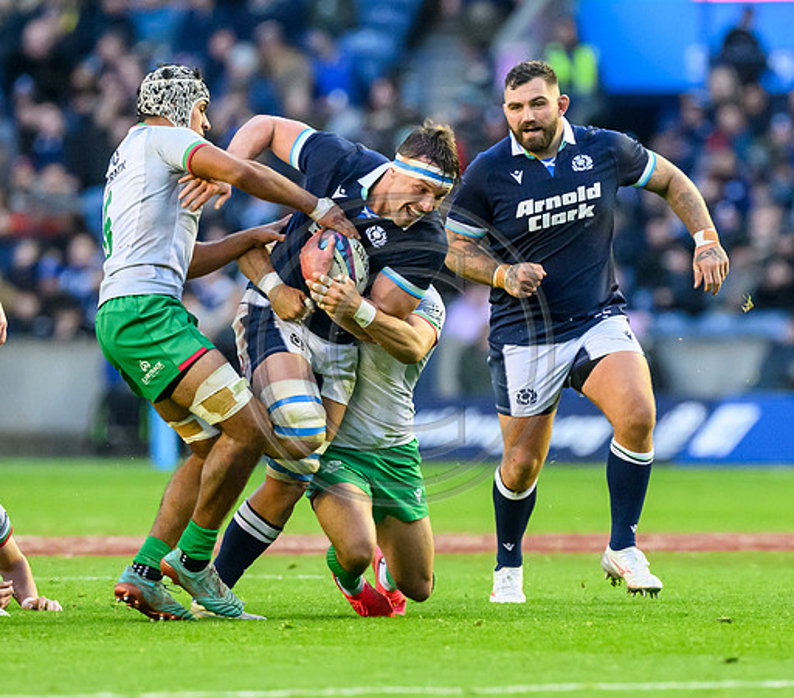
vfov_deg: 2.1
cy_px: 462
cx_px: 508
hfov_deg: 2.3
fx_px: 19469
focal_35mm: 797
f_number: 4
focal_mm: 400
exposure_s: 1/1250
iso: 8000
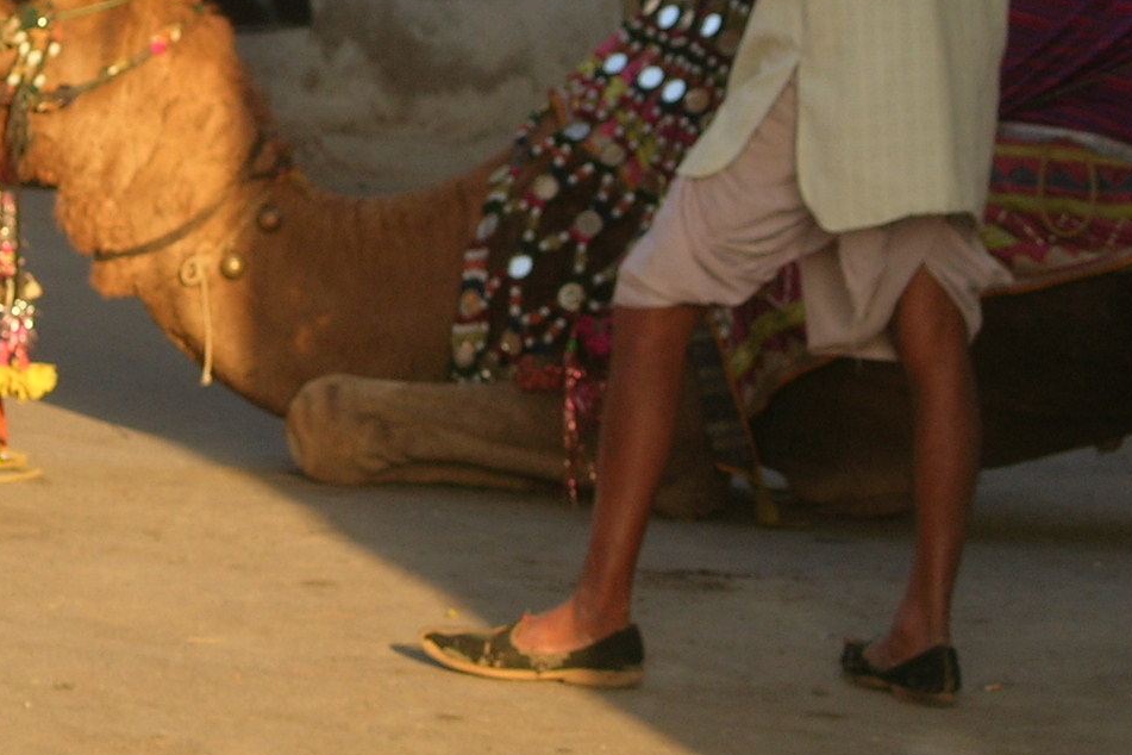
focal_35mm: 253
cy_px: 48
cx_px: 89
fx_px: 7955
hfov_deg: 8.1
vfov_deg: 5.4
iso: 64
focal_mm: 23.4
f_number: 4.9
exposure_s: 1/106
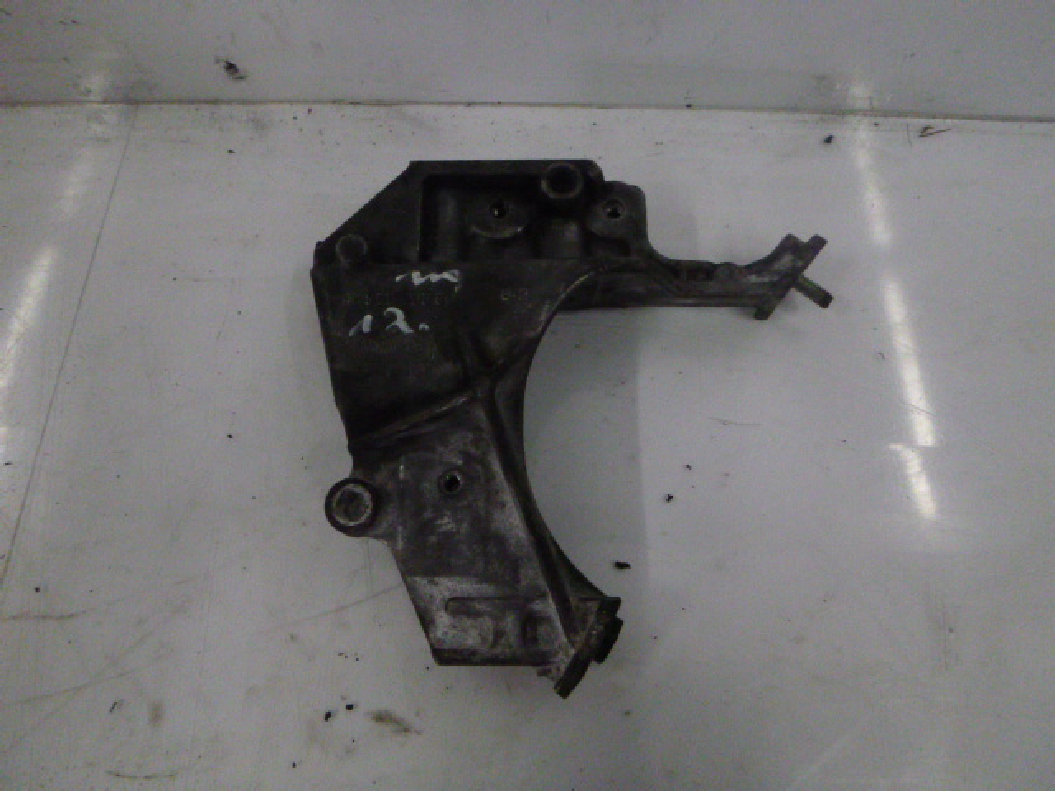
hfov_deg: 69.4
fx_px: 762
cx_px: 528
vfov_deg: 54.9
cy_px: 396
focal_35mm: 25
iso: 800
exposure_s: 1/60
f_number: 3.9
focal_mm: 4.5
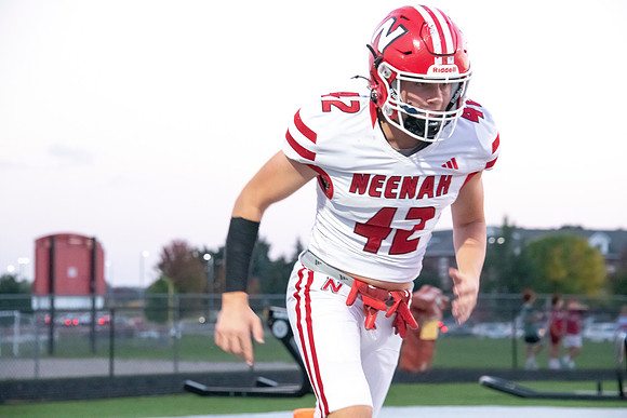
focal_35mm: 135
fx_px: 2352
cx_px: 314
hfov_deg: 15.2
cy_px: 209
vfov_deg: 10.2
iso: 10000
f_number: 7.1
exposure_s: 1/320
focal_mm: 135
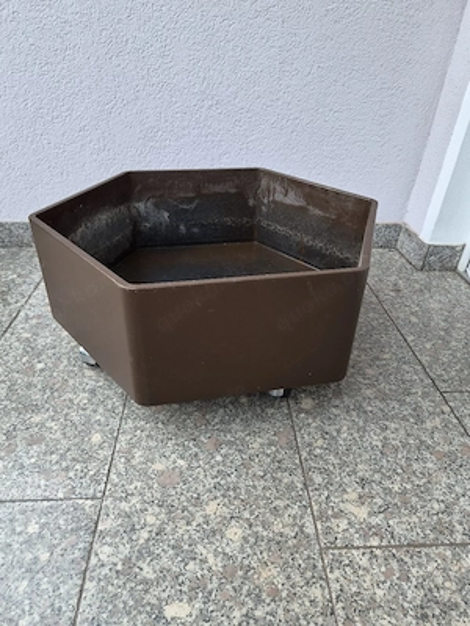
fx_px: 416
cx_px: 235
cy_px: 313
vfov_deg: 73.9
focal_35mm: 23
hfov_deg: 58.9
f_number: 1.8
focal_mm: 5.4
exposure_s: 1/100
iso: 160
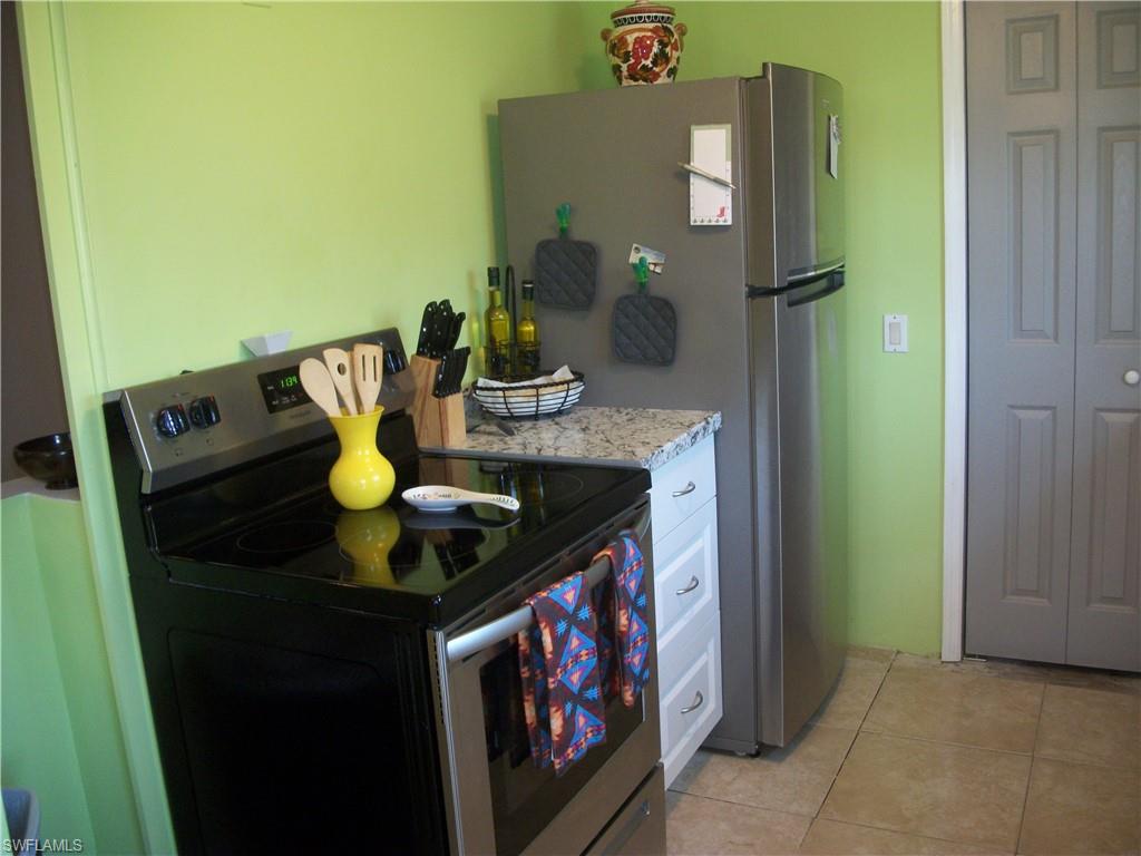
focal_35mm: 32
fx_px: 1055
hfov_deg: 56.8
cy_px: 428
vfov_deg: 44.2
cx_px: 570
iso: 160
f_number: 2.9
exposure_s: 1/30
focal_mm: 5.7
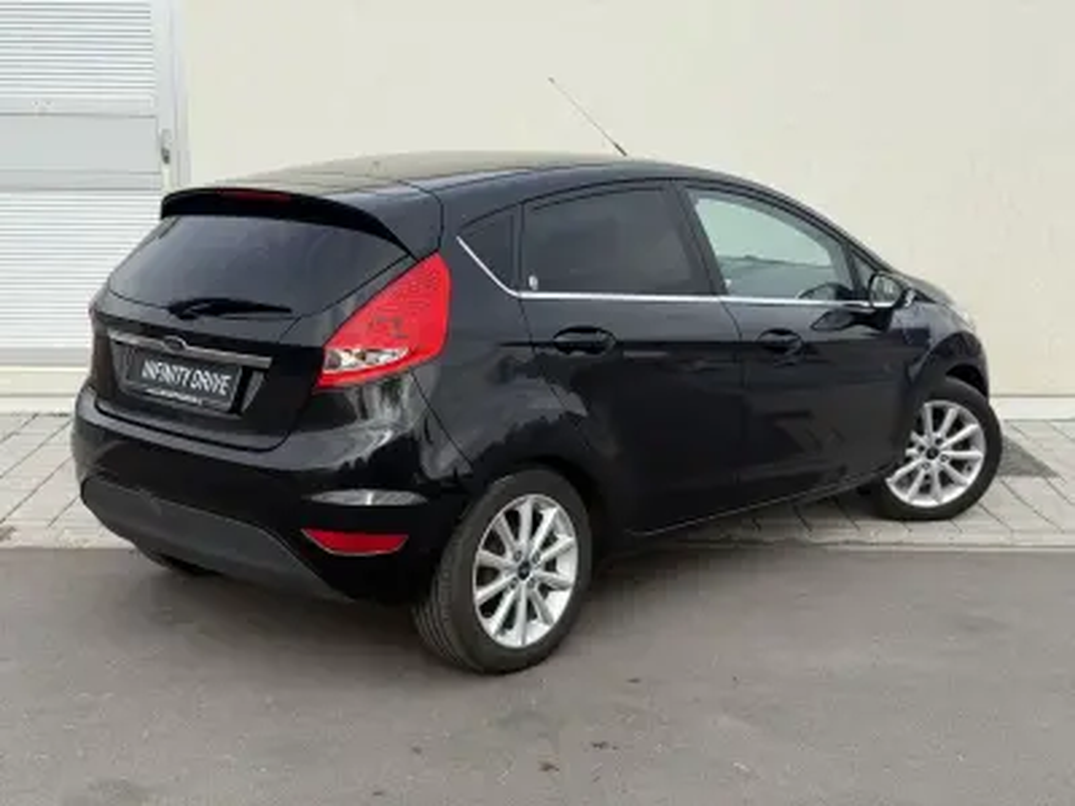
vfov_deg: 30.3
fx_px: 1491
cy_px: 403
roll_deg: -0.4
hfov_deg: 39.7
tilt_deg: -10.8
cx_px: 538
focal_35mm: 48
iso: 80
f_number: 1.78
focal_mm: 6.76
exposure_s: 1/3096
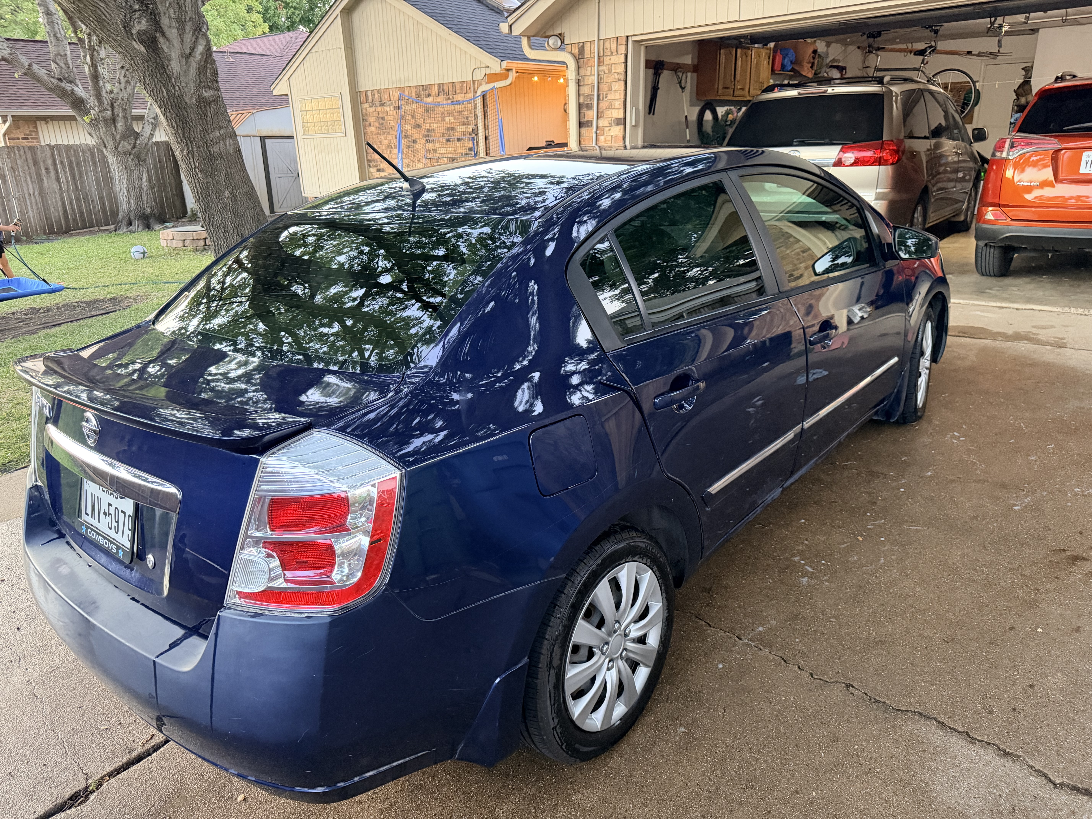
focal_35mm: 24
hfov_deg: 71.6
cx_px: 546
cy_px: 410
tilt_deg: -18.7
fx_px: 757
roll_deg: +1.3
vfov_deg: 56.8
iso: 800
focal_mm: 6.76
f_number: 1.78
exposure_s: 1/40
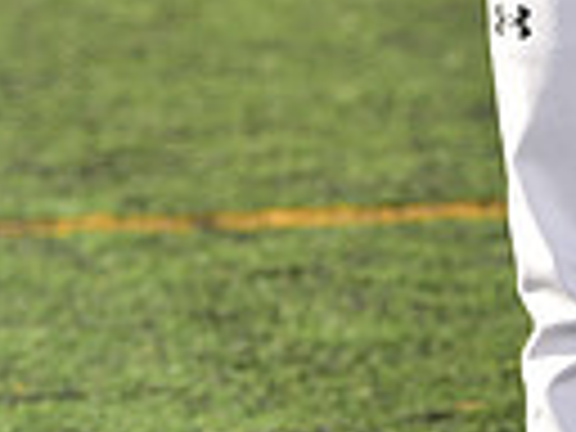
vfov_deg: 2.8
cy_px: -220
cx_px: 713
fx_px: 8819
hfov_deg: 3.7
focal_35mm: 530
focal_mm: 122
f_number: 5
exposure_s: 1/250
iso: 64
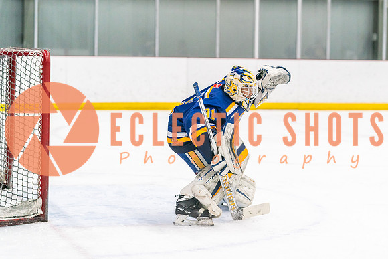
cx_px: 228
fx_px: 1191
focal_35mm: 110
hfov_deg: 18.5
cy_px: 107
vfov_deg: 12.4
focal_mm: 94
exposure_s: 1/1250
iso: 3200
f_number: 2.8
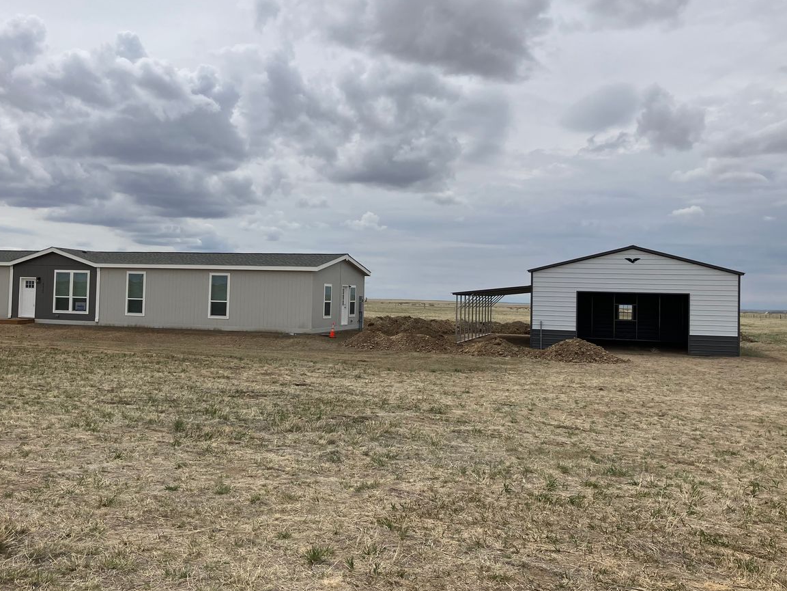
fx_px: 773
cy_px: 279
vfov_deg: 41.8
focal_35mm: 34
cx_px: 374
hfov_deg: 53.9
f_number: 1.8
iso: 32
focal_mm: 3.99
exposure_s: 1/5405
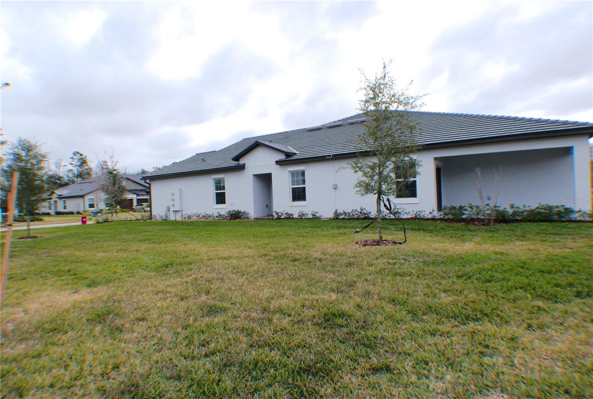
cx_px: 296
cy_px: 200
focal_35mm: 32
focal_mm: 21
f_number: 10
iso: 100
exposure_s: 1/200
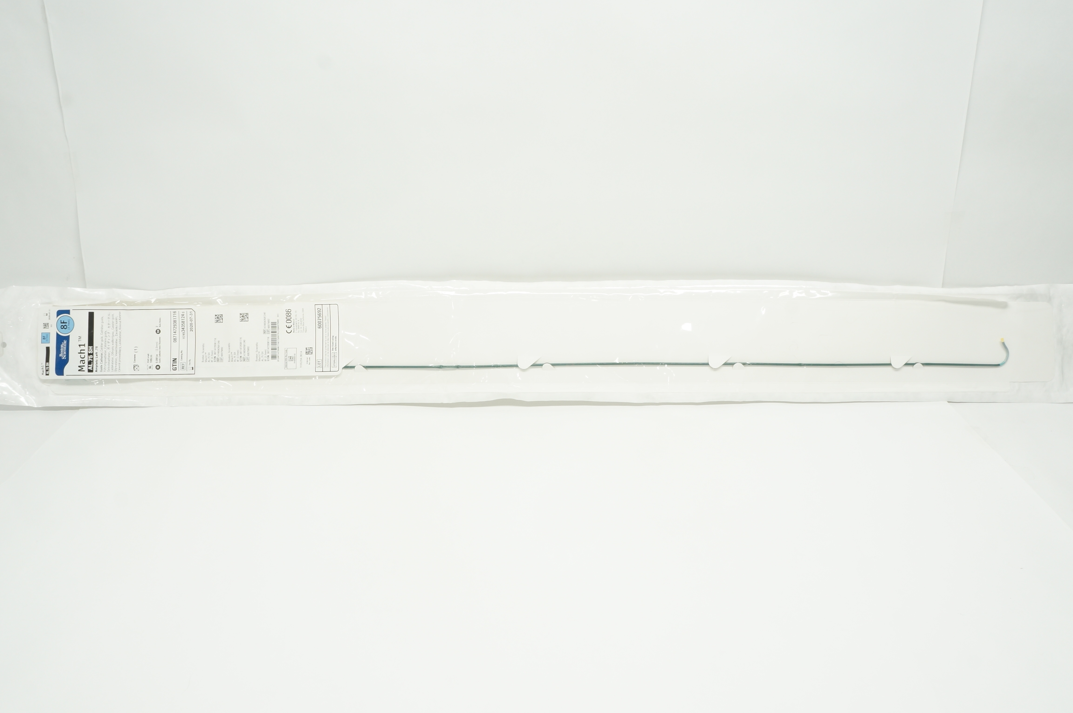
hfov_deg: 58.8
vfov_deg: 41.0
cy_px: 346
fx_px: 953
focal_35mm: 32
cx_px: 529
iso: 400
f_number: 11
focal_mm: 20
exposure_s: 1/15
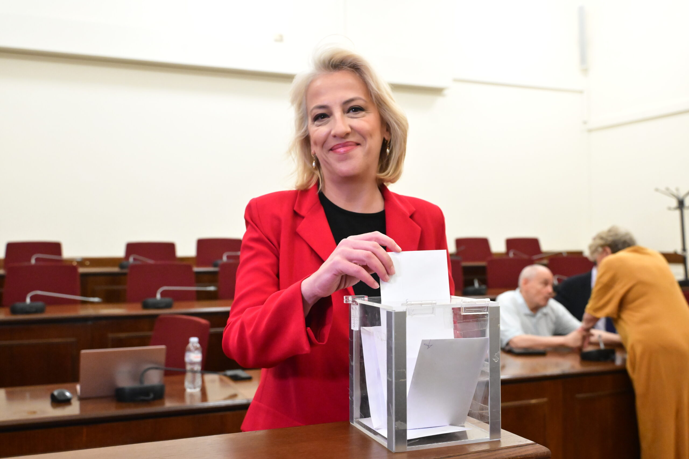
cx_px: 344
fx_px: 708
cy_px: 230
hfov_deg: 51.9
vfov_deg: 35.9
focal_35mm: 37
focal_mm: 37
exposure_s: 1/250
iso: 8000
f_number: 4.5
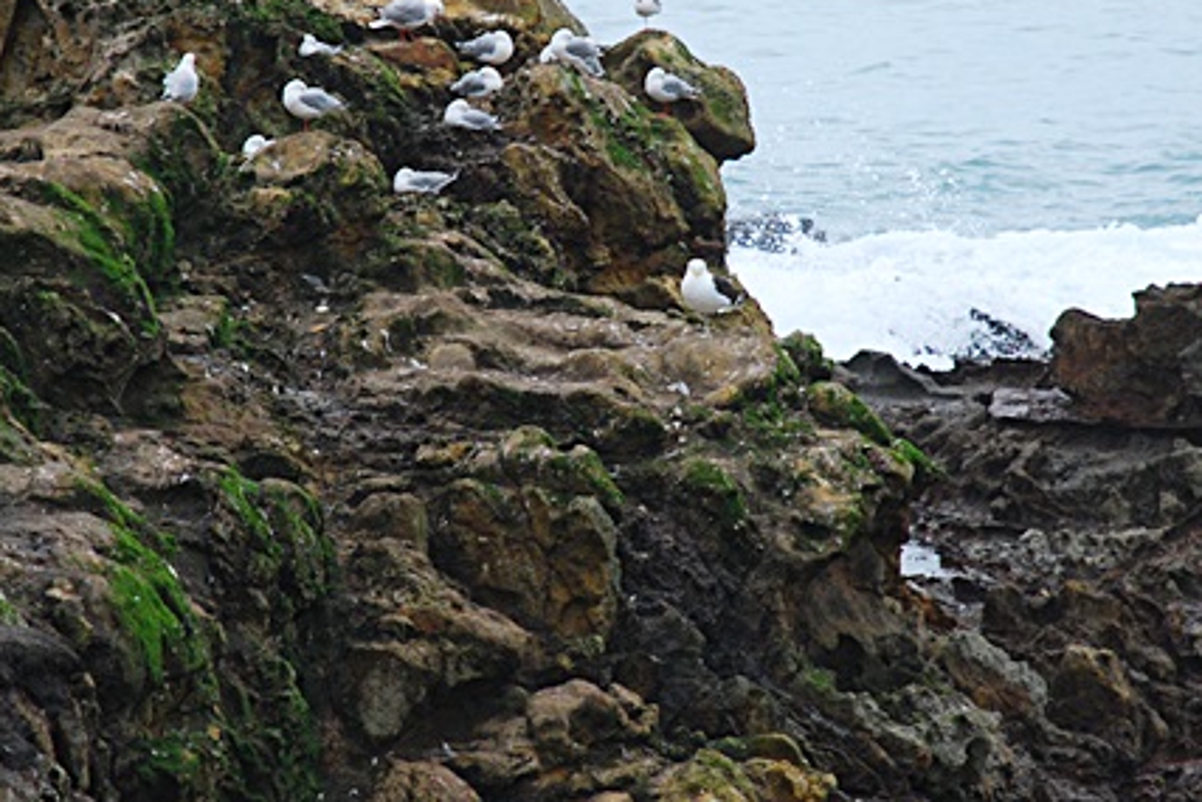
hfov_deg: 5.4
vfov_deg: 3.6
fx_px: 12689
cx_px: 535
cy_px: 225
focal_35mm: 380
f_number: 6.3
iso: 400
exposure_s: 1/400
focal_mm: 135
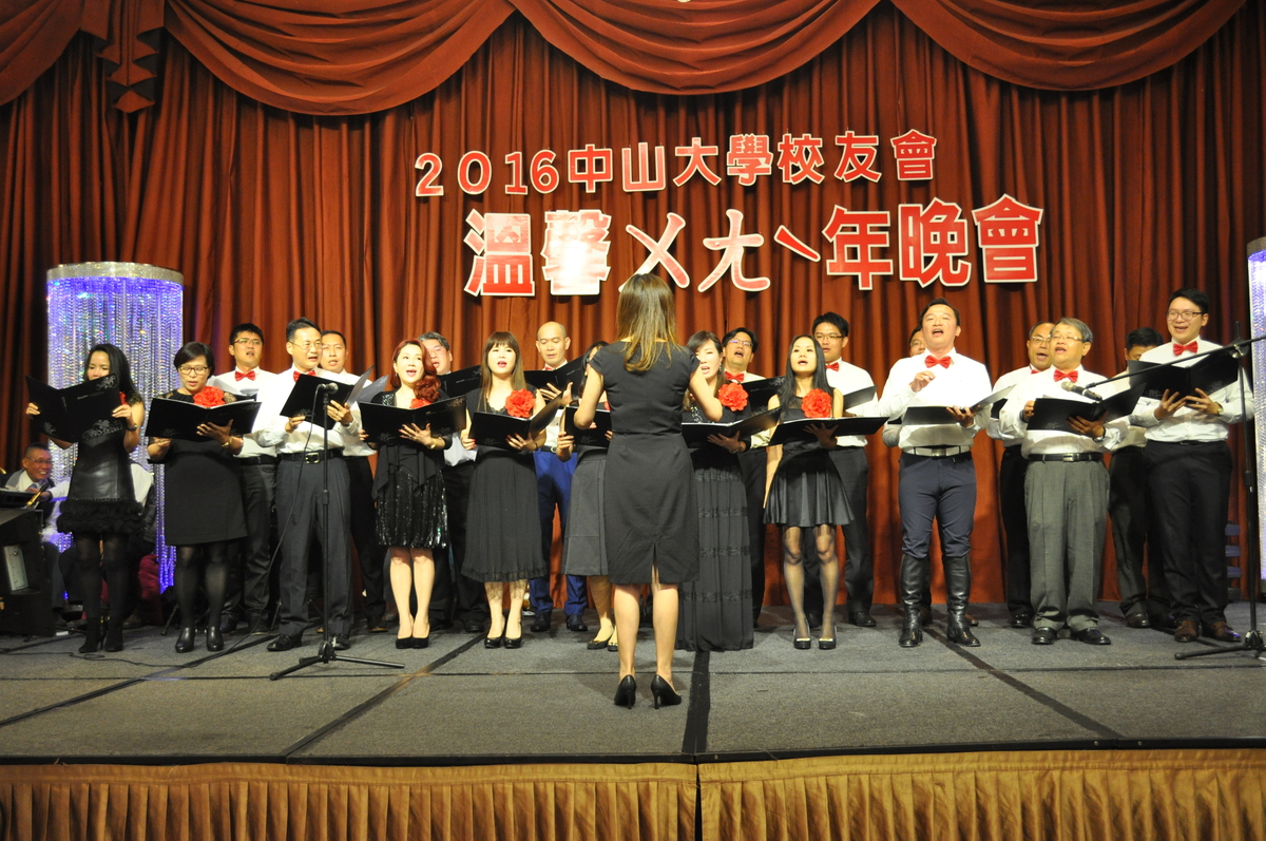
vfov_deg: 34.1
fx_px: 1370
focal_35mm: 39
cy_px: 420
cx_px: 633
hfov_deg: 49.6
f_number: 4.2
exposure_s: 1/50
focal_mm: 26
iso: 800
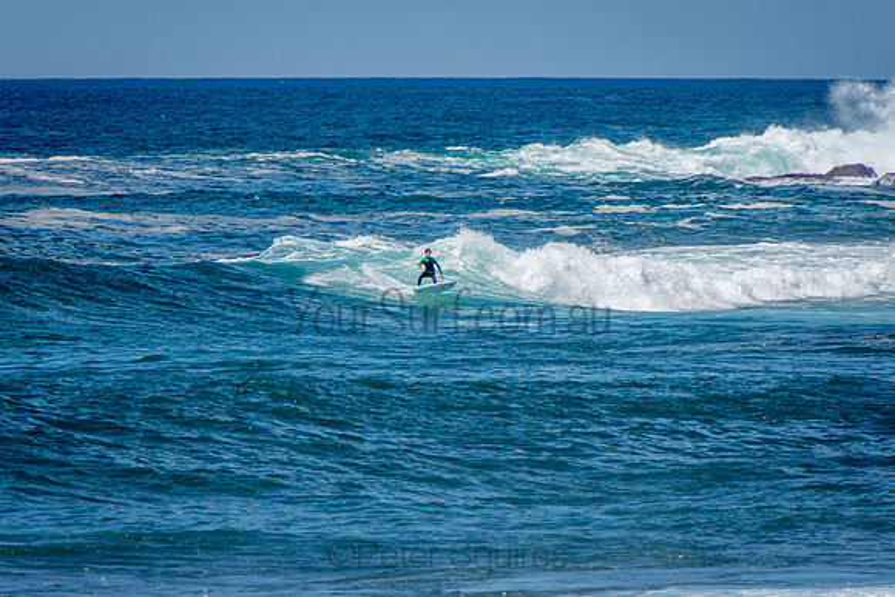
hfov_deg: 3.3
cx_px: 448
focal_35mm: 623
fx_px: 15493
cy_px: 298
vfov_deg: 2.2
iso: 360
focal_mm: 400
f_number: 5.6
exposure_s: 1/2000
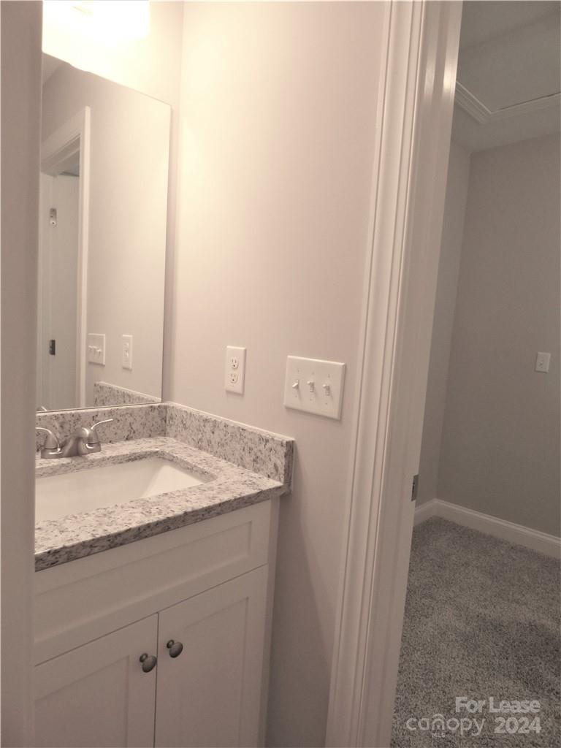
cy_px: 374
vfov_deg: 81.7
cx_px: 280
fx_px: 432
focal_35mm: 20
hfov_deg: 66.0
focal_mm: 3.58
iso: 160
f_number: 2.8
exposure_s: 1/60
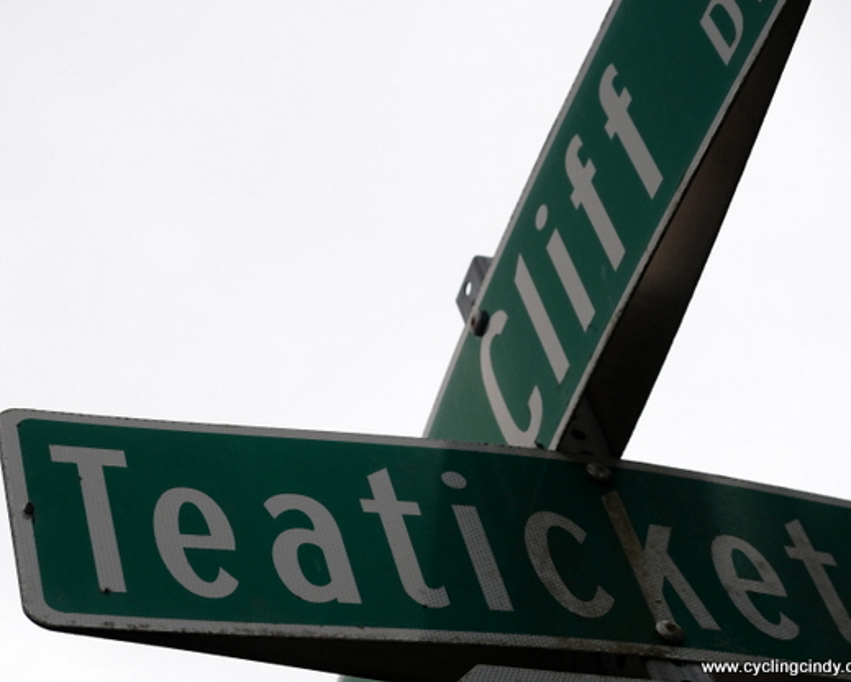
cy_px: 348
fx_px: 2420
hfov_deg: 19.9
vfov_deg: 16.0
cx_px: 382
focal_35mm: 96
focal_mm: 55
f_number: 4.5
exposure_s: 1/340
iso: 1250
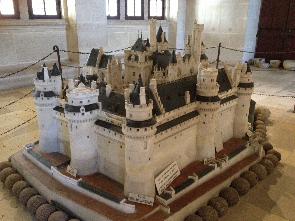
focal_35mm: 35
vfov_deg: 40.7
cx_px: 148
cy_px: 110
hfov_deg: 52.6
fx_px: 298
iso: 640
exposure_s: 1/15
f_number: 2.4
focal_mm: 4.28
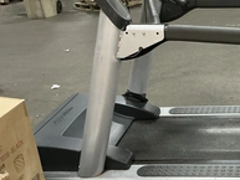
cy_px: 56
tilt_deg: -18.2
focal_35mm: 58
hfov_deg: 31.6
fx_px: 402
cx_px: 216
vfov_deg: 25.1
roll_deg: +4.7
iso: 320
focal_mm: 3
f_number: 1.8
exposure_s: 1/60
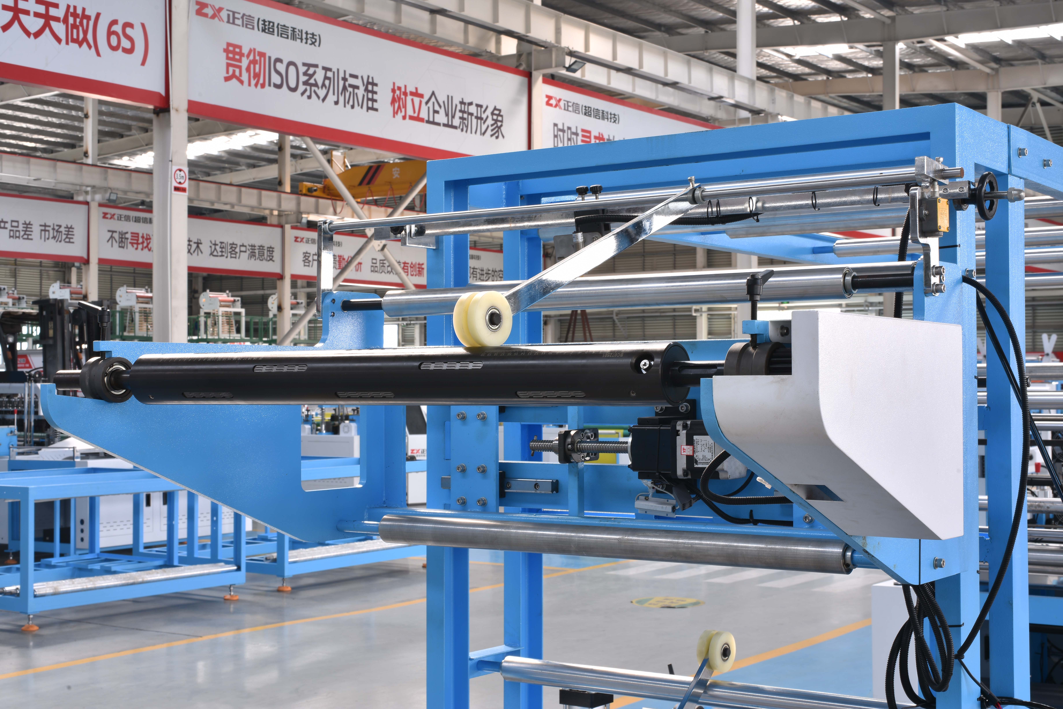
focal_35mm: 50
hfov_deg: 39.6
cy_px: 354
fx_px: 1477
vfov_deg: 27.0
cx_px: 532
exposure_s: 2
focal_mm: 50
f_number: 16
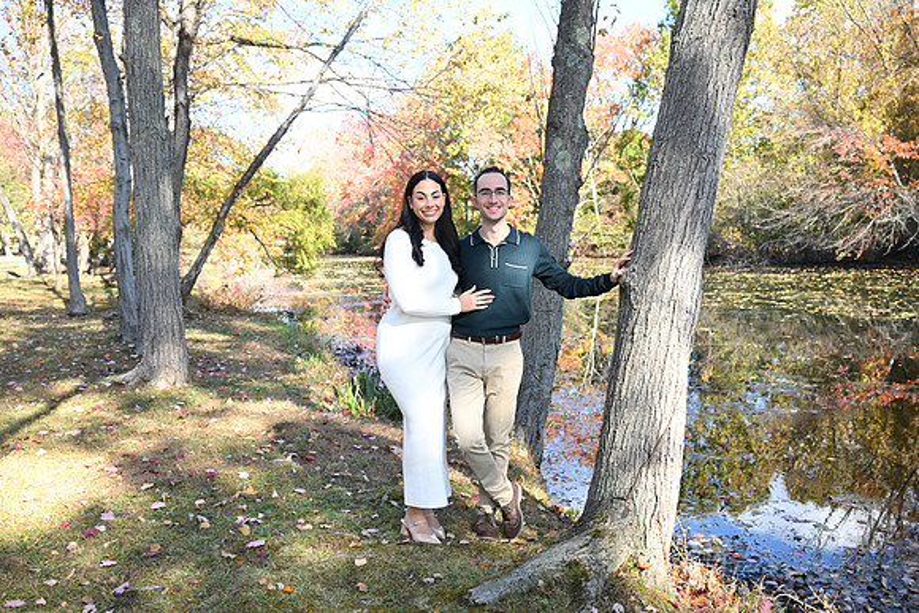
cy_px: 306
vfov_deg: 41.7
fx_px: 804
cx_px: 460
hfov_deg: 59.5
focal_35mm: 32
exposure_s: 1/100
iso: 200
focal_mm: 31.5
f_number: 6.3
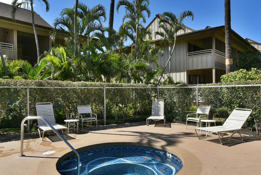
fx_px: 189
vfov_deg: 49.5
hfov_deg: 69.3
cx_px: 122
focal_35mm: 26
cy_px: 98
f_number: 14
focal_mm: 18
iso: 100
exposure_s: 1/60
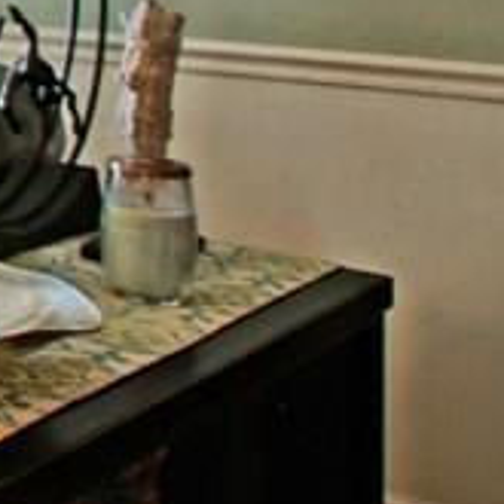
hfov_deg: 11.1
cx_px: -1051
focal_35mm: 84
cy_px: -202
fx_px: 1384
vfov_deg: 18.7
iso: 320
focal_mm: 10
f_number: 3.5
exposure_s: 1/60
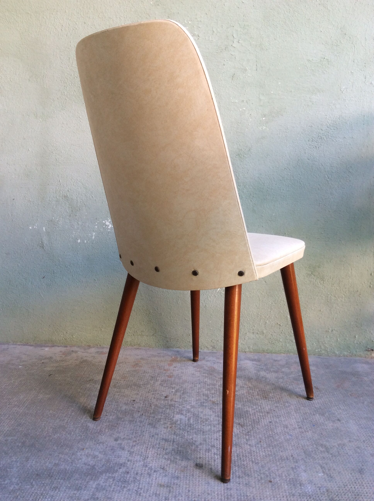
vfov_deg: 56.9
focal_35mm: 32
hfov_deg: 44.1
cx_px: 187
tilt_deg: -8.6
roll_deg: +1.0
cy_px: 250
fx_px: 462
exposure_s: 1/33
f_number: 2.4
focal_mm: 3.3
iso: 40
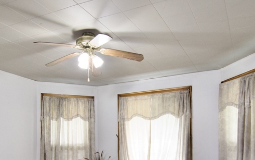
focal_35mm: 35
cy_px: 147
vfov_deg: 34.0
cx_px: 127
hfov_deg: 55.2
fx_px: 244
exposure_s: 1/60
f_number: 2.8
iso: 900
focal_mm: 11
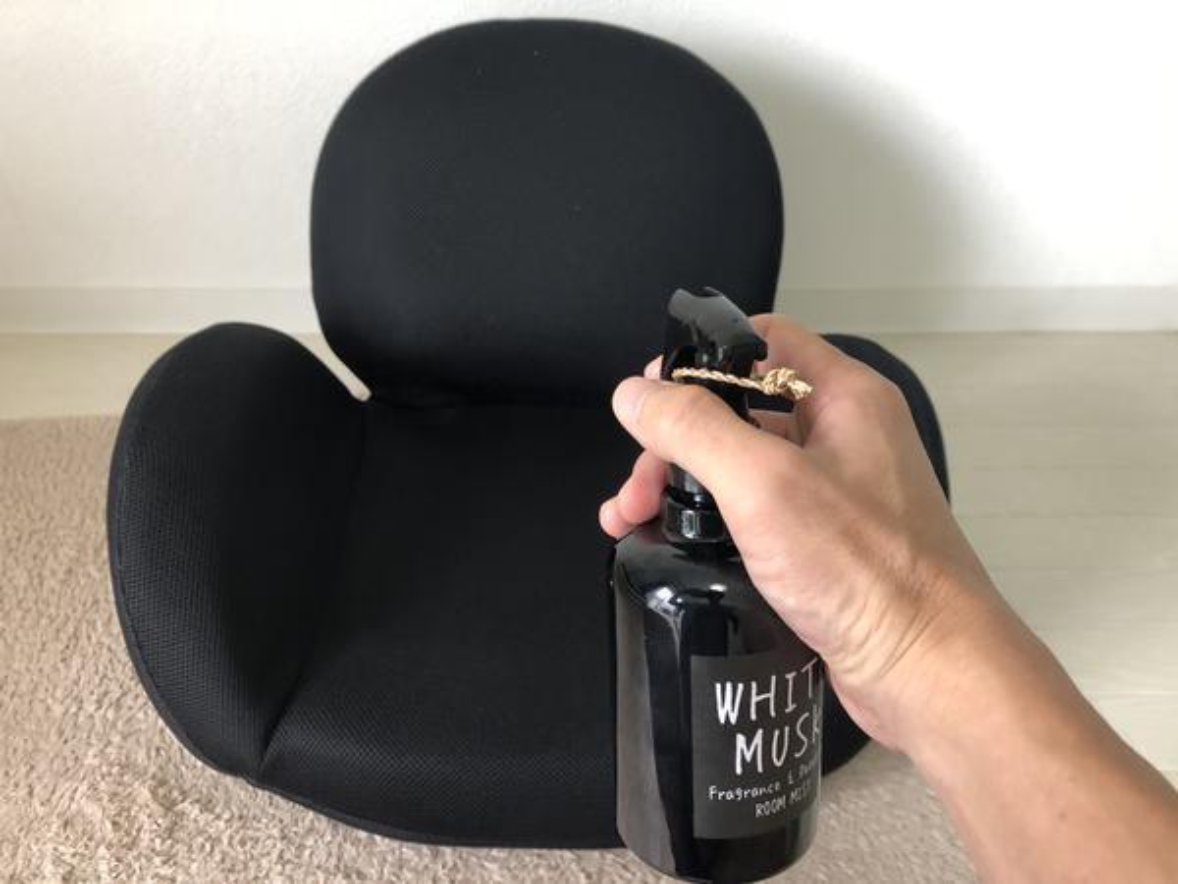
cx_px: 589
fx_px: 953
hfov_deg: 63.4
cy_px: 442
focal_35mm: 28
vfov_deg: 49.7
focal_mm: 3.99
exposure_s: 1/17
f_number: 1.8
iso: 80
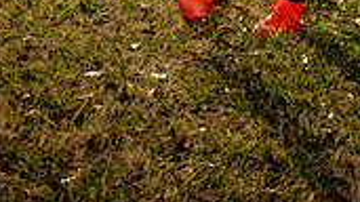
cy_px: -229
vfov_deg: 9.1
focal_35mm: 124
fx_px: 1183
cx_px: 309
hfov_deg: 17.1
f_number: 6.3
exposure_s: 1/250
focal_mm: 45
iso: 100
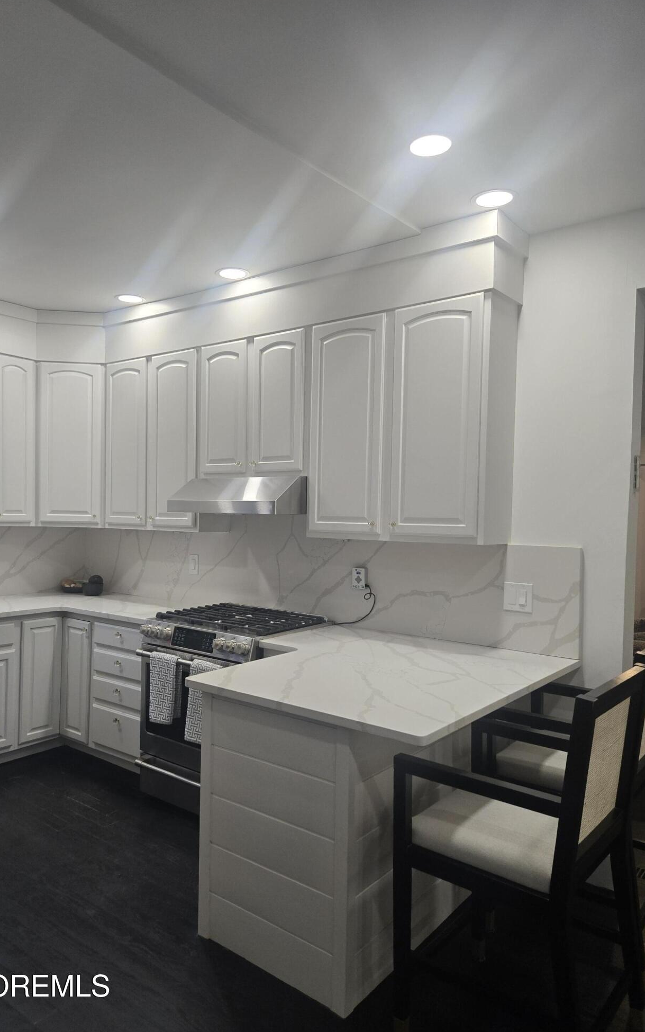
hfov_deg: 49.0
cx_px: 259
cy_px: 505
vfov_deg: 72.5
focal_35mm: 25
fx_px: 703
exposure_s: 1/120
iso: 80
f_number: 1.8
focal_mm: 5.4
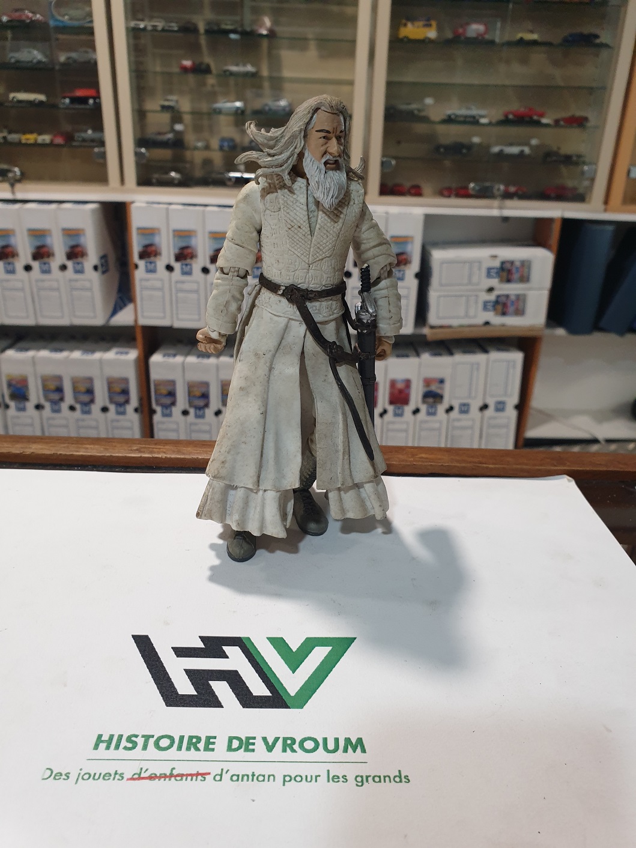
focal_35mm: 26
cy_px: 424
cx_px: 318
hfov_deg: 53.1
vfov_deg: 67.3
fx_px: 637
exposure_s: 1/50
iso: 160
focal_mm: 4.3
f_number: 2.4
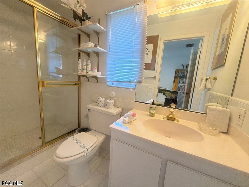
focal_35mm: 14
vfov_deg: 85.7
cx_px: 124
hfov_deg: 102.1
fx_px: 101
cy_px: 94
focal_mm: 2.22
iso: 200
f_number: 2.2
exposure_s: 1/120
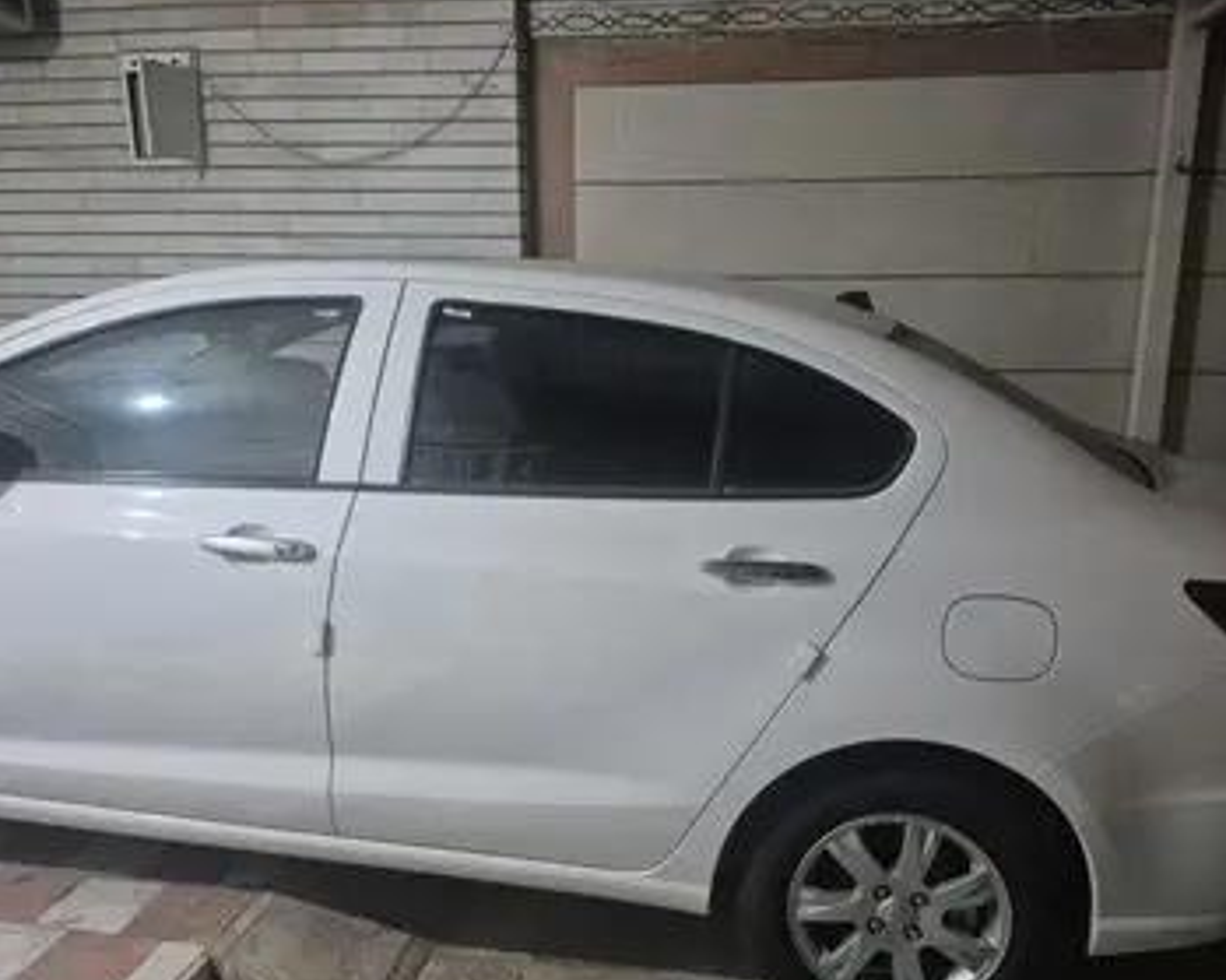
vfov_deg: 49.8
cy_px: 548
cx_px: 615
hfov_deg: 60.5
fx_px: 1052
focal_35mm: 29
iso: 1600
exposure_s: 1/100
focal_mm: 5.4
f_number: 1.8
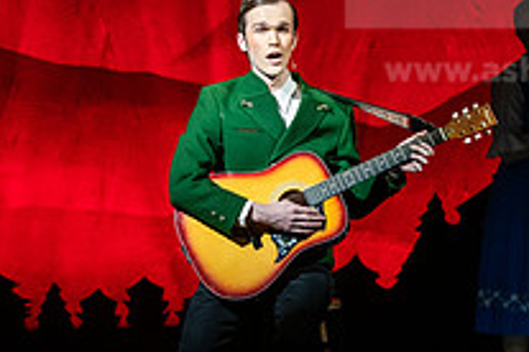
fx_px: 4202
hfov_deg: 7.2
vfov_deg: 4.8
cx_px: 268
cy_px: 124
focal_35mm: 286
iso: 3200
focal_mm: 102
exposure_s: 1/250
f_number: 3.2
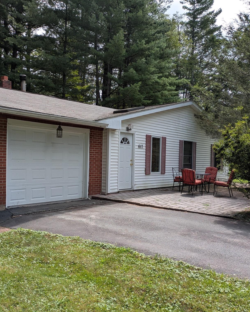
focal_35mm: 33
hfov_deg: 44.6
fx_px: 305
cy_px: 156
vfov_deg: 54.2
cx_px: 124
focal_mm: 5.43
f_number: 1.89
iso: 36
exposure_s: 1/1093
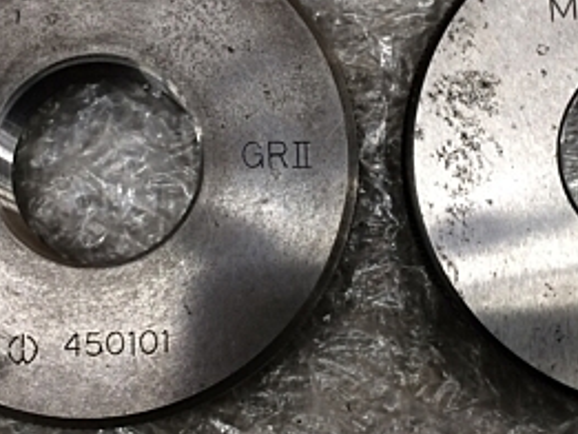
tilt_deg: -81.6
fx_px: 1186
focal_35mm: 71
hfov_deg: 27.3
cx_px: 370
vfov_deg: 20.6
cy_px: 131
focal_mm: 4.15
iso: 50
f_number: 2.2
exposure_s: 1/30
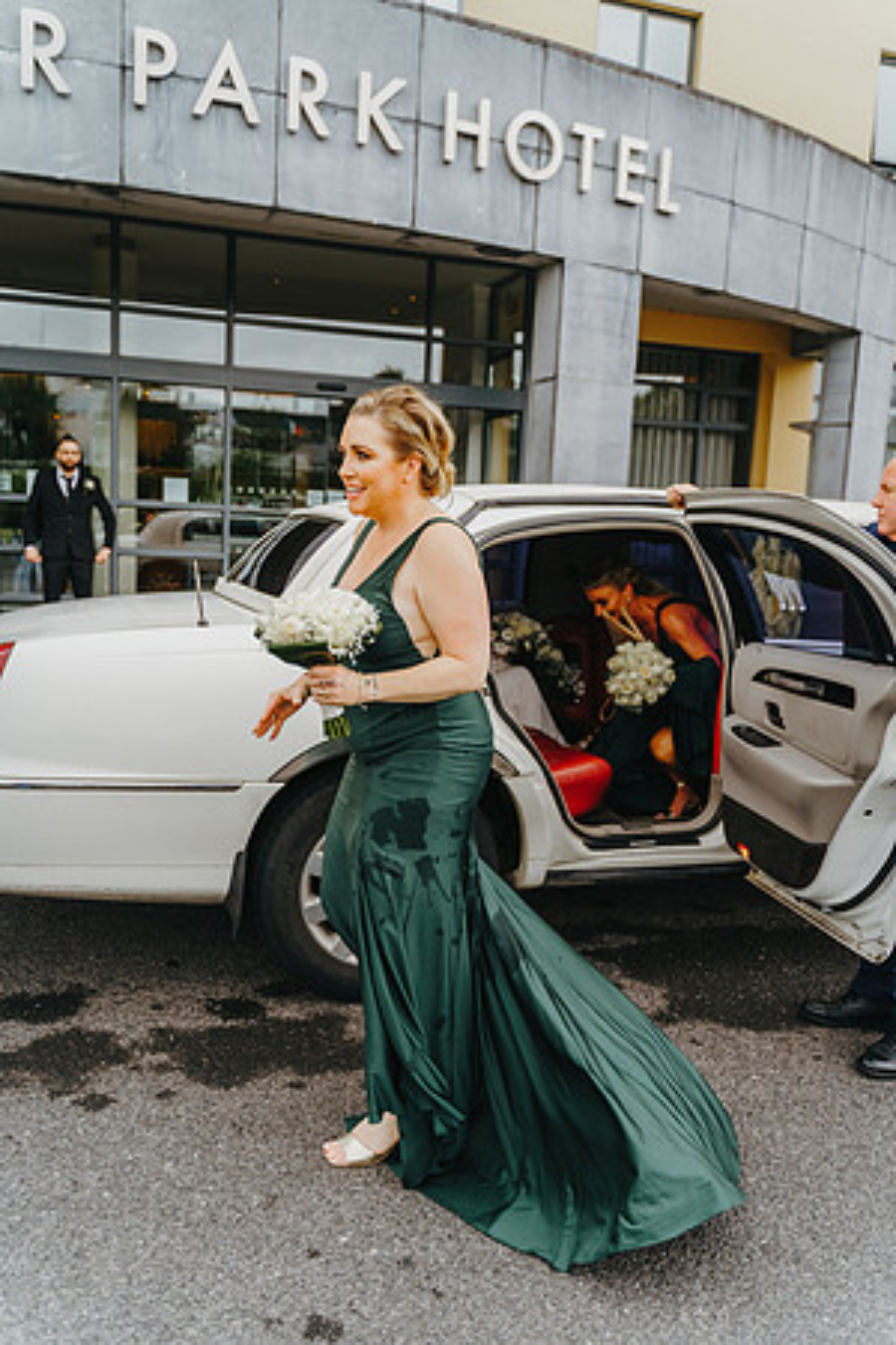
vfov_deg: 65.5
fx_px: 1045
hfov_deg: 46.4
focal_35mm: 28
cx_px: 448
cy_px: 672
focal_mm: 28
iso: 125
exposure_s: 1/320
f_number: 2.8
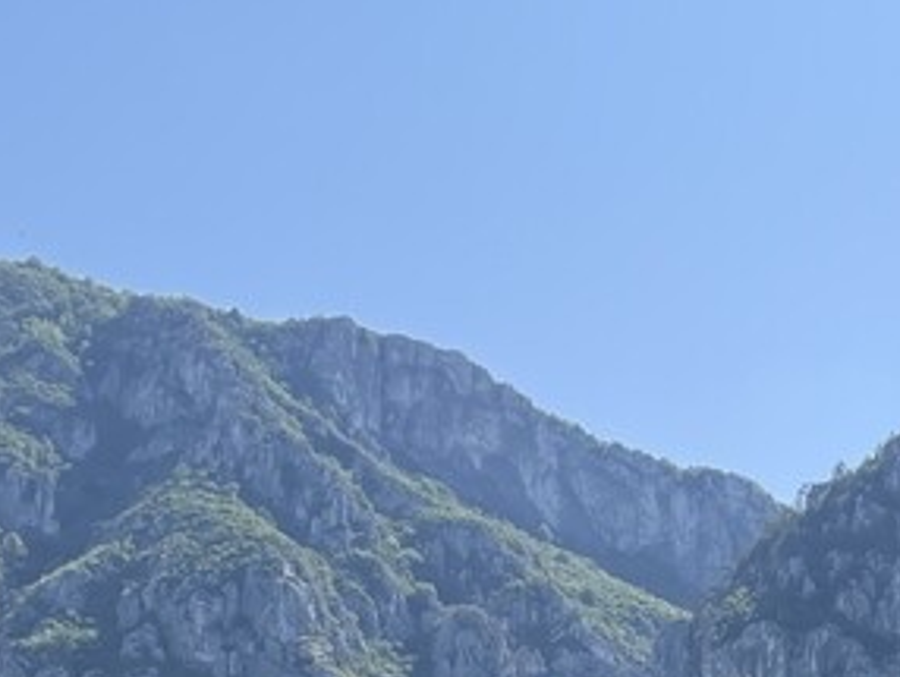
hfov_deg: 20.0
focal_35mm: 93
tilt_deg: +13.3
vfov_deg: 15.4
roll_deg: +0.9
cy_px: 771
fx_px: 2420
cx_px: 1016
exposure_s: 1/3731
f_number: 1.6
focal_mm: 4.2
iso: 32
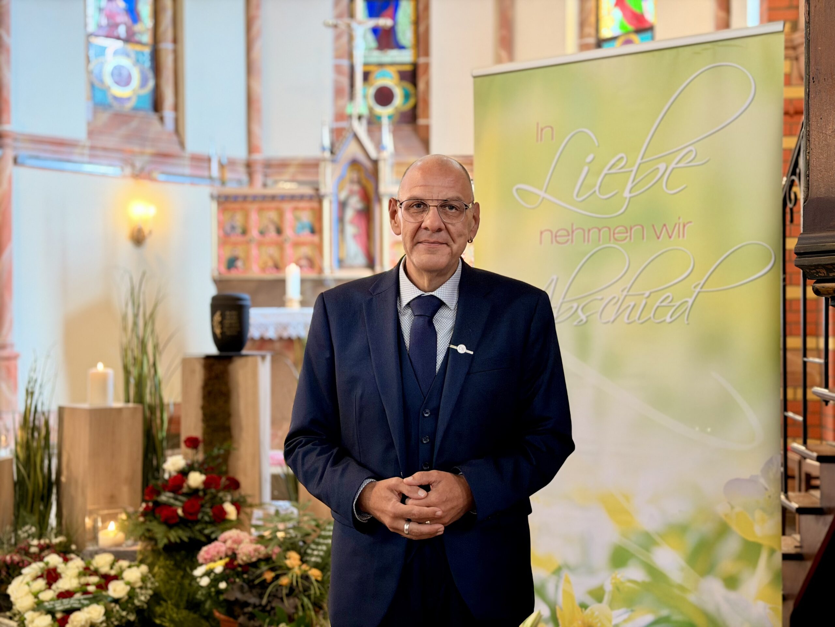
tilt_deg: -0.2
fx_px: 1158
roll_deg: +0.4
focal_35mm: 48
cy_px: 314
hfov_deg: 39.7
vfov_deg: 30.3
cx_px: 418
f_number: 1.78
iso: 200
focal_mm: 6.76
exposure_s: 1/50
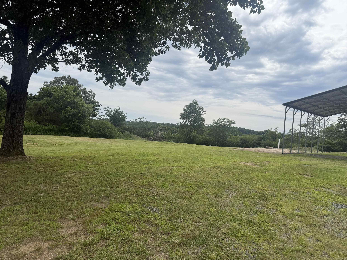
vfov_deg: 56.8
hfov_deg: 71.6
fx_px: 241
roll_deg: -5.6
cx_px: 174
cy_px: 130
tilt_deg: +0.2
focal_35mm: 24
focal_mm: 6.76
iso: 80
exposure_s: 1/5714
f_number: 1.78
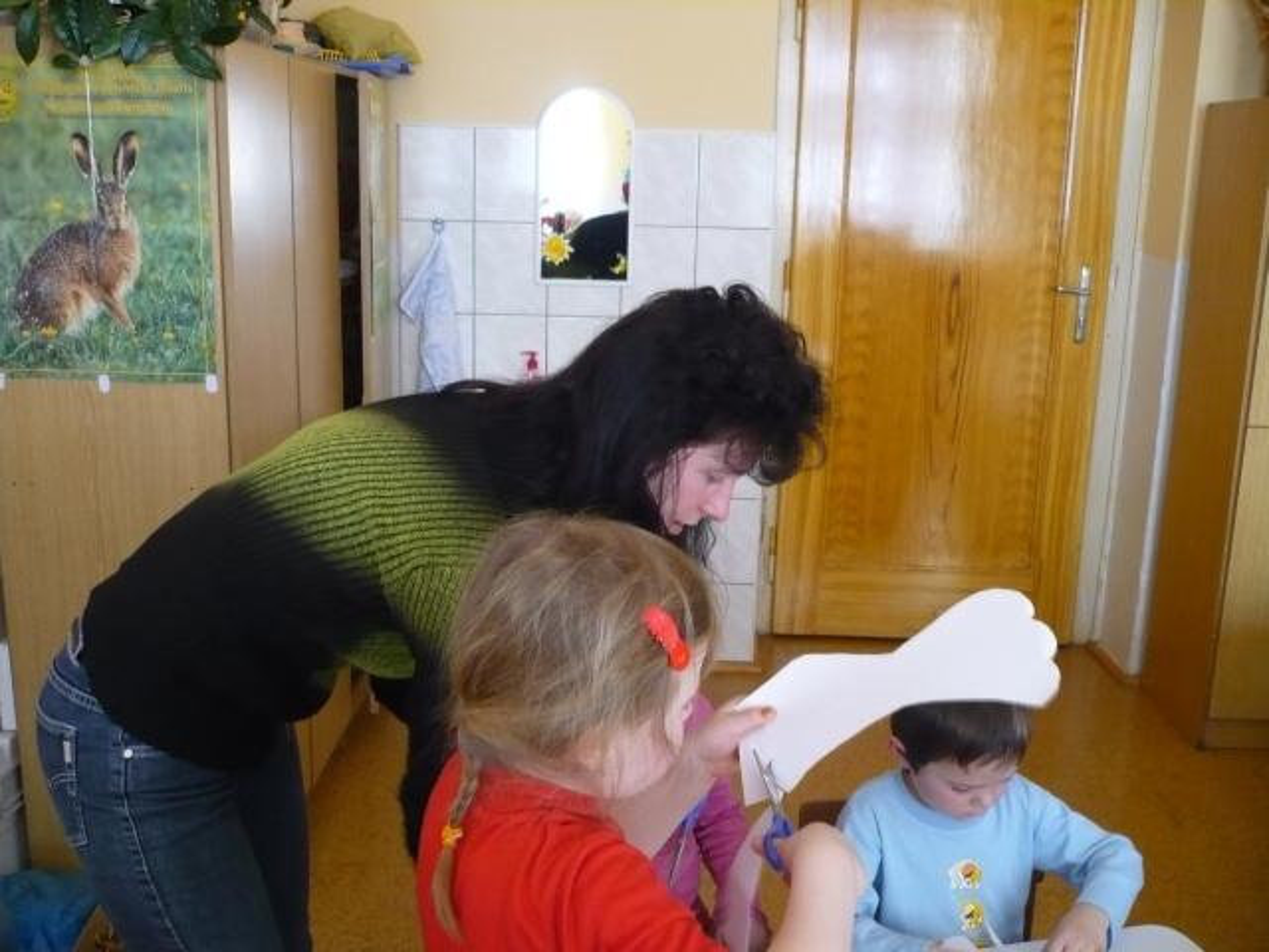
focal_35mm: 35
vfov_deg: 40.7
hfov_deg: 52.6
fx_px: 1283
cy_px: 476
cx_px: 634
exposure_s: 1/30
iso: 250
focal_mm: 5.8
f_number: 2.8
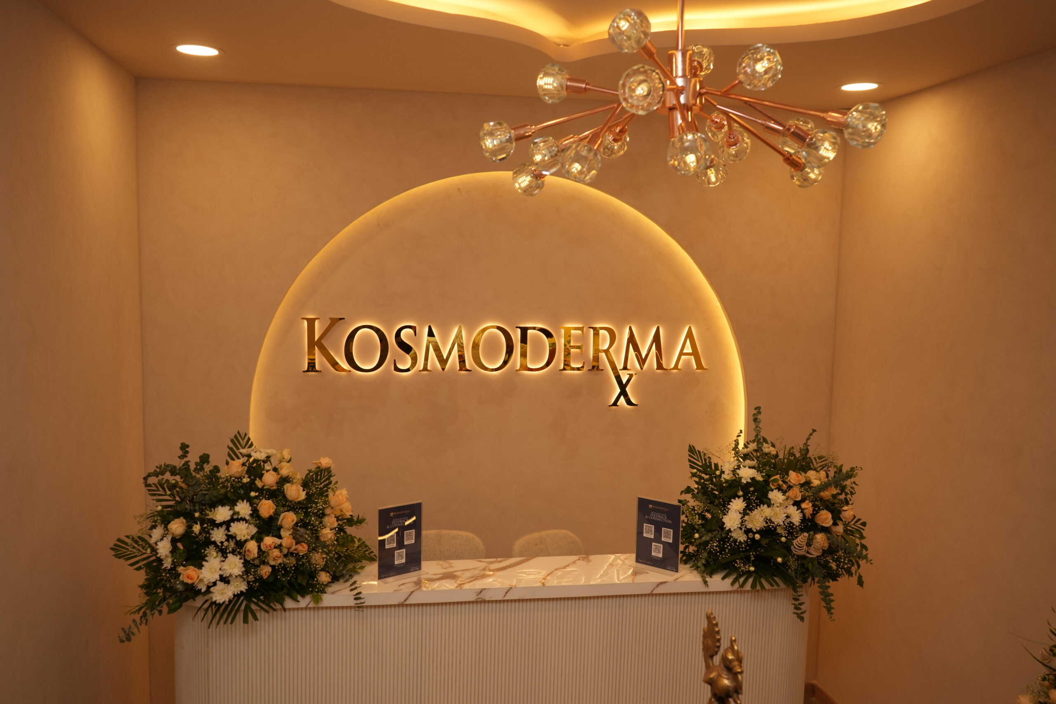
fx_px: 851
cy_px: 352
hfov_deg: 63.7
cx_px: 528
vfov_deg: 45.0
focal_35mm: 29
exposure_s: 1/200
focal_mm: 29
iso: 400
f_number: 5
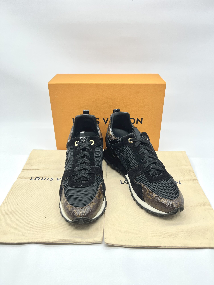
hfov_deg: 53.1
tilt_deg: -26.9
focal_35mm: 26
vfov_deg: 67.3
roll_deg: +0.3
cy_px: 142
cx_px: 107
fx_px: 214
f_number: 1.5
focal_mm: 5.7
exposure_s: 1/100
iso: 40
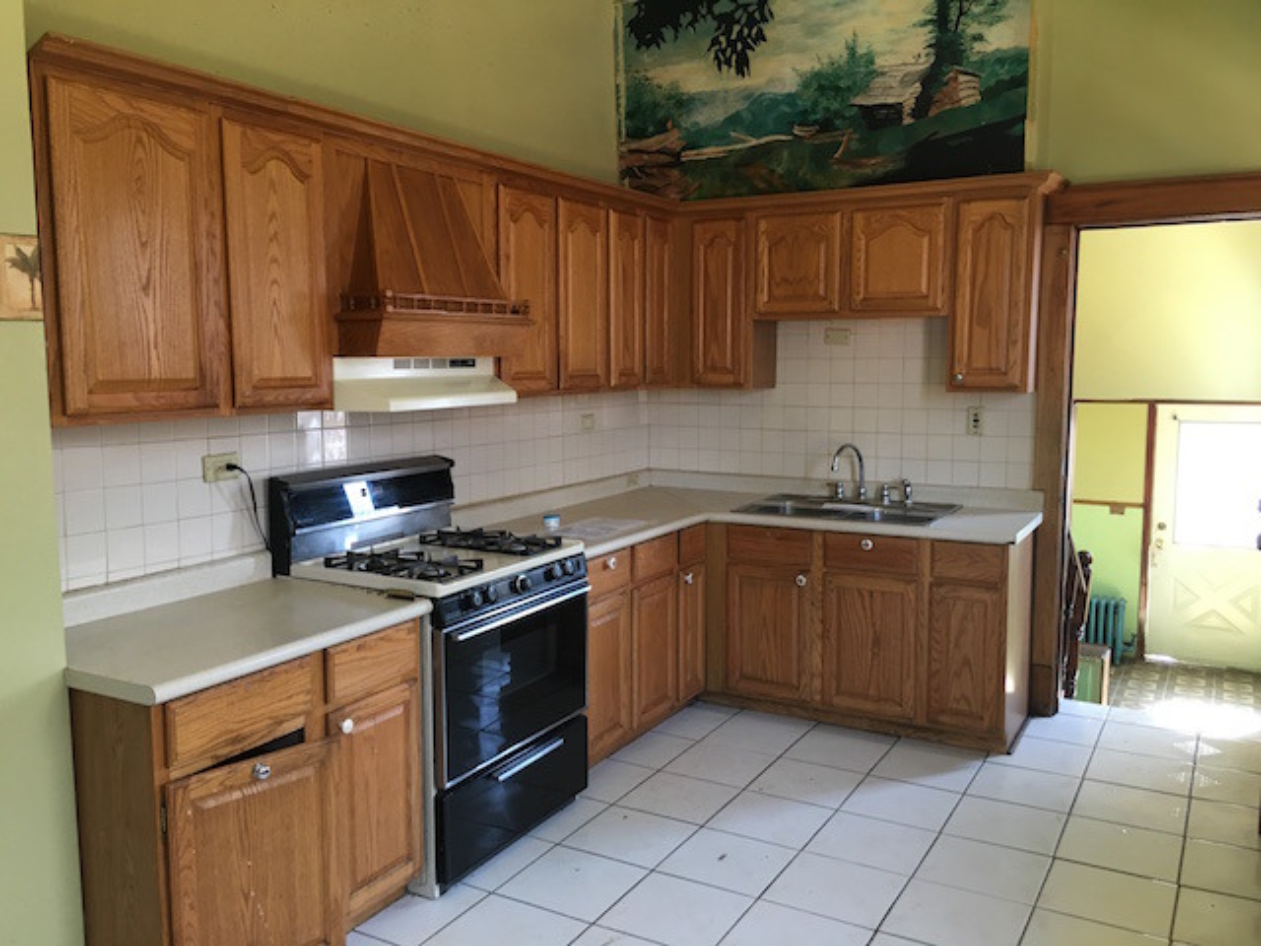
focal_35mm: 29
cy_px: 473
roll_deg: +0.1
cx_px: 630
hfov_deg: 61.7
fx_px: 1056
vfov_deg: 48.2
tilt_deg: -7.1
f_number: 2.2
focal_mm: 4.15
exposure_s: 1/30
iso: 100
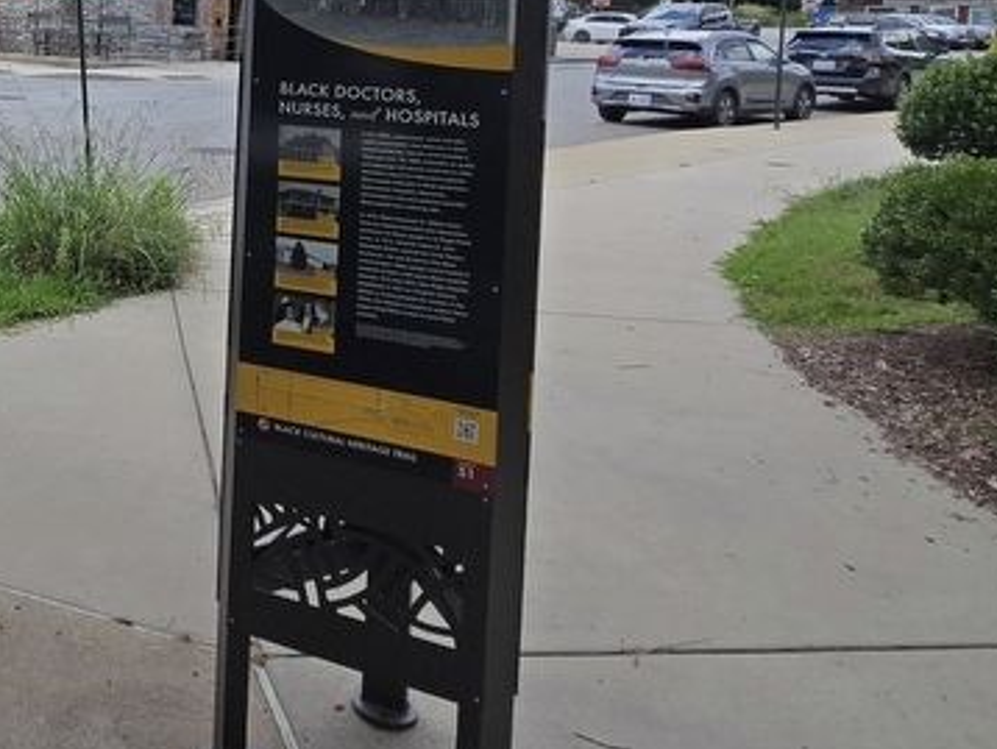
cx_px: 121
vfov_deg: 43.2
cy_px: 45
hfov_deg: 54.6
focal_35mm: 29
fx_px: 836
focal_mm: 2.2
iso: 50
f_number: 2.2
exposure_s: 1/2500
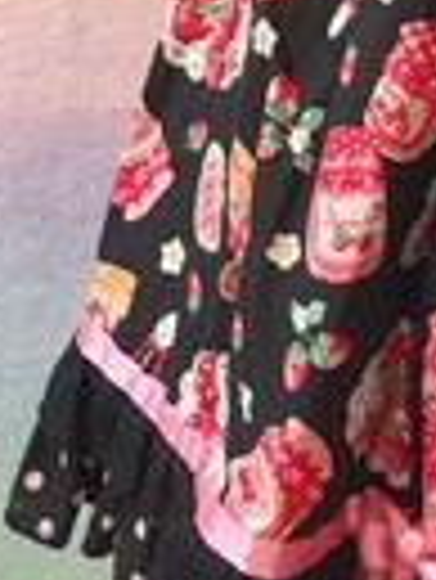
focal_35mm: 145
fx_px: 2431
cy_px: -488
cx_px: 841
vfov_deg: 12.4
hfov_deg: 9.6
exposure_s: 1/10
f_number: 2.2
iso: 125
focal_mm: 4.15
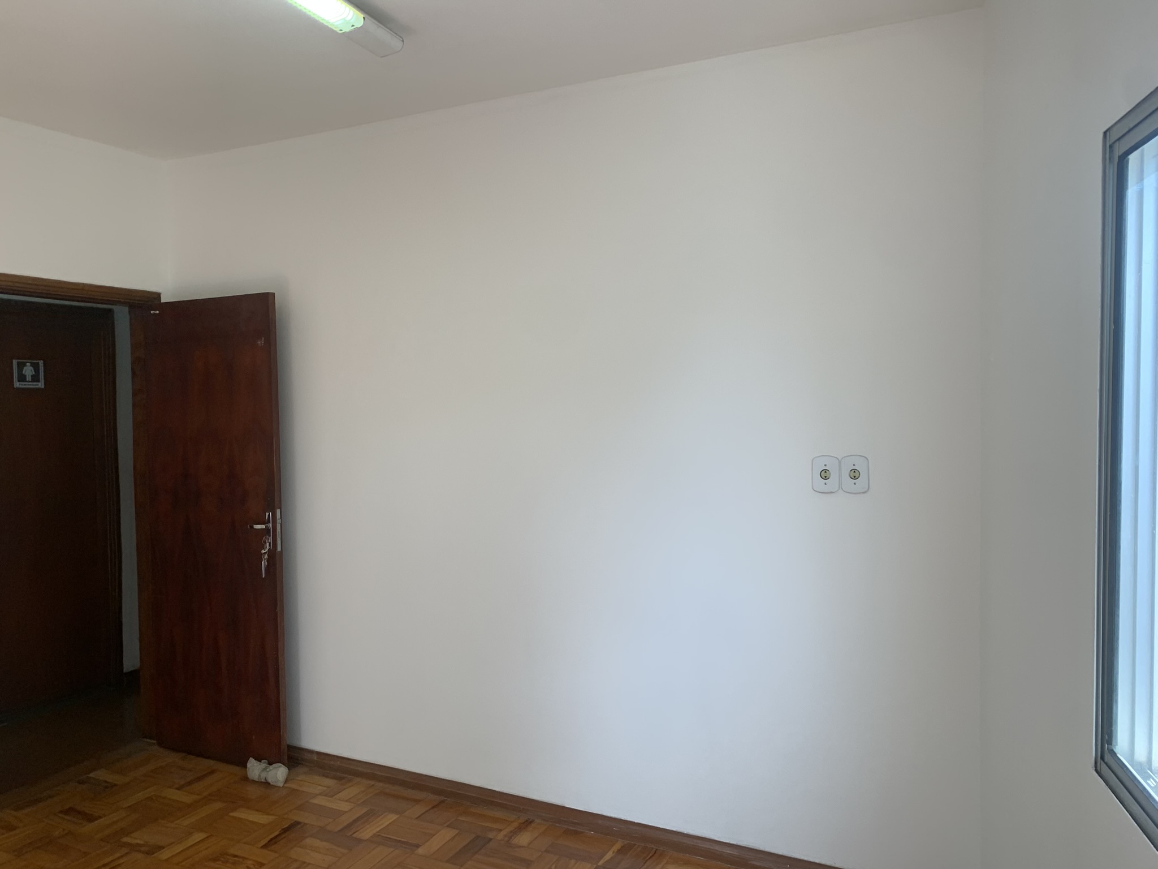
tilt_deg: -0.6
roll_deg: +1.2
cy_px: 434
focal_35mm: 26
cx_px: 579
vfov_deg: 53.1
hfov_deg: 67.3
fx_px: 870
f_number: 1.8
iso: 40
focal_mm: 4.25
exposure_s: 1/121
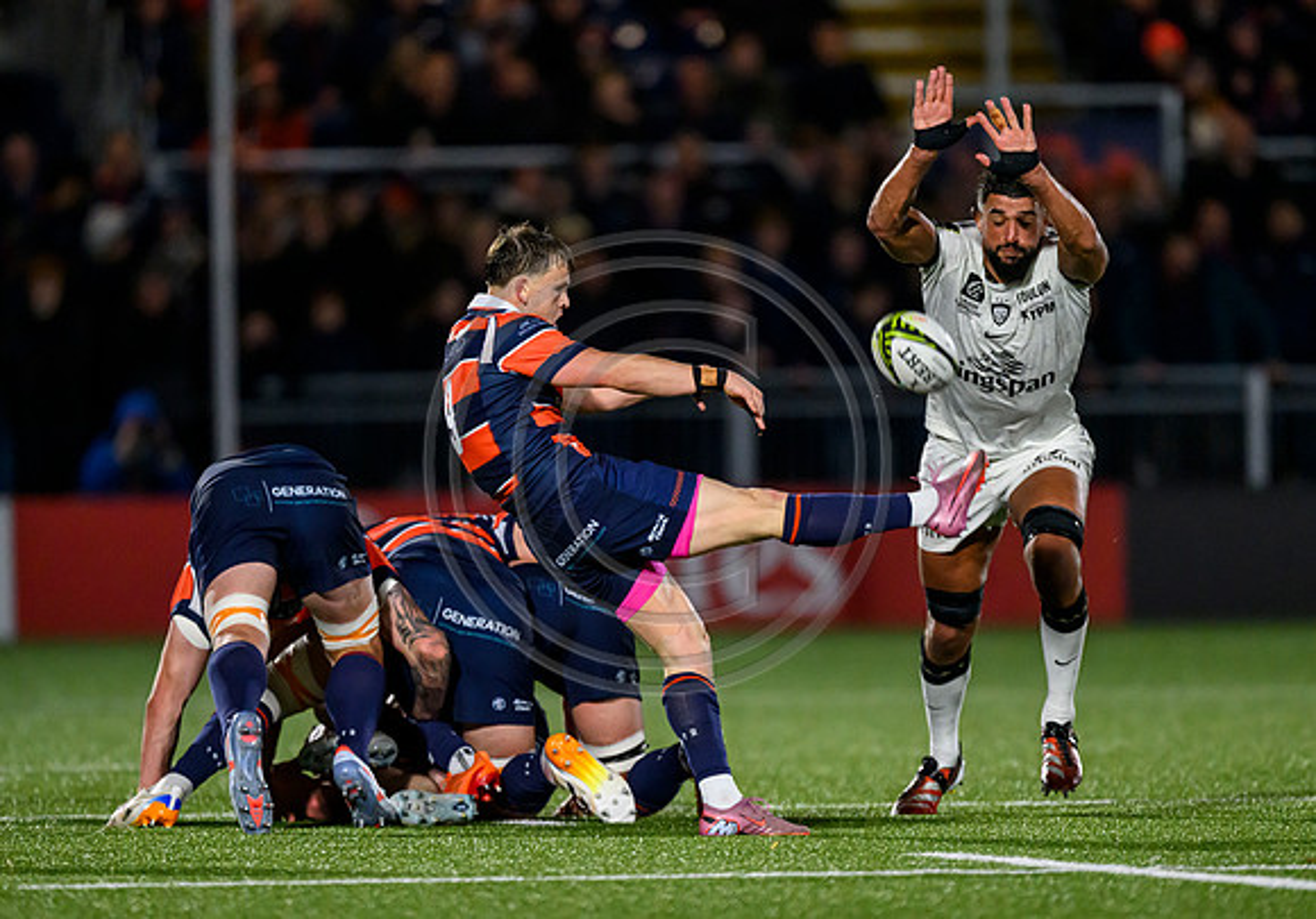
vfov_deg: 2.2
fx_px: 23459
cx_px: 623
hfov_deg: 3.2
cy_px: 492
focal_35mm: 632
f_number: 4
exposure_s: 1/1600
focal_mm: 560
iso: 8000
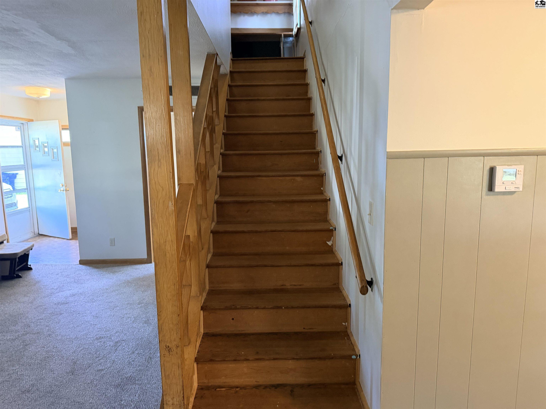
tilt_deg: -9.2
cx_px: 273
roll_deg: +0.6
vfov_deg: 56.8
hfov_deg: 71.6
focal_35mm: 24
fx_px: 379
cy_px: 204
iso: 640
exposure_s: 1/60
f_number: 1.78
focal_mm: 6.76
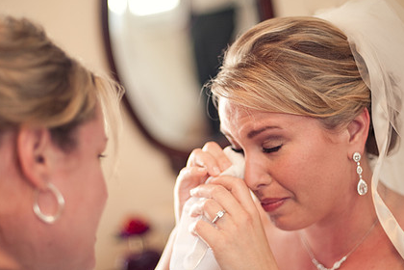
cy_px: 145
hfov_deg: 29.2
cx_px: 211
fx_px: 774
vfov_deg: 19.7
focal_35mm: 69
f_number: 1.4
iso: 400
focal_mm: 50
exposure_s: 1/100
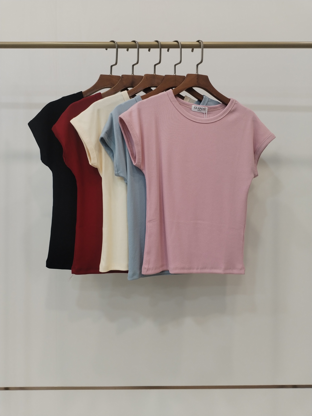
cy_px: 208
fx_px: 349
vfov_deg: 61.7
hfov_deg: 48.2
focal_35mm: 29
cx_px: 156
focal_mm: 4.75
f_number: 1.8
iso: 285
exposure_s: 1/60
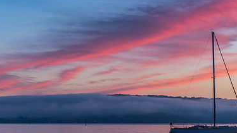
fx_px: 773
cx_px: 129
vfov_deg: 9.8
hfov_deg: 17.4
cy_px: 109
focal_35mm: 123
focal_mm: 50
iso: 50
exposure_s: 4
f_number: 9
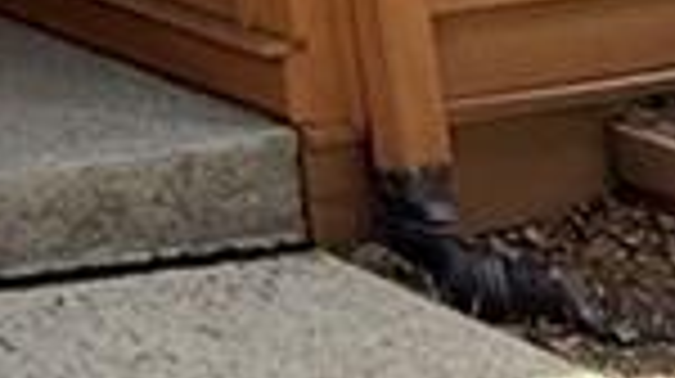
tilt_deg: +12.9
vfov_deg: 5.7
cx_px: -1341
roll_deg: -1.0
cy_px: -1490
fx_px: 2789
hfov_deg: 10.2
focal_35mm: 156
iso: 64
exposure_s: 1/390
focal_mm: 2.22
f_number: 2.2
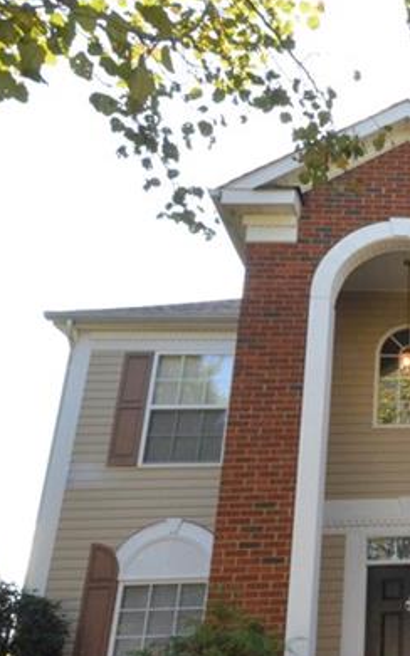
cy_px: 389
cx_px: 546
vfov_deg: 49.0
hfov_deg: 26.6
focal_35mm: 40
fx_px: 716
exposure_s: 1/100
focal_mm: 10
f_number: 22
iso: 1600
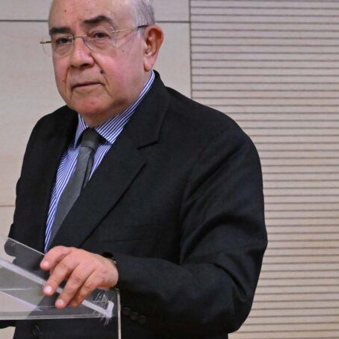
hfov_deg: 5.1
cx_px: 73
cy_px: 163
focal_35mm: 343
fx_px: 3800
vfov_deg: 5.1
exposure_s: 1/200
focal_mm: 120
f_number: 5.6
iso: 9000
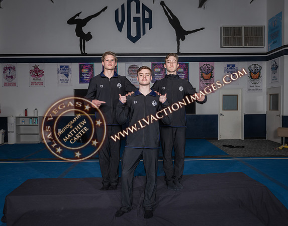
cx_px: 148
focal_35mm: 28
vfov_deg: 51.5
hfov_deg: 63.1
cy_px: 113
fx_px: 234
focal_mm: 24
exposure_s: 1/200
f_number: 7.1
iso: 200
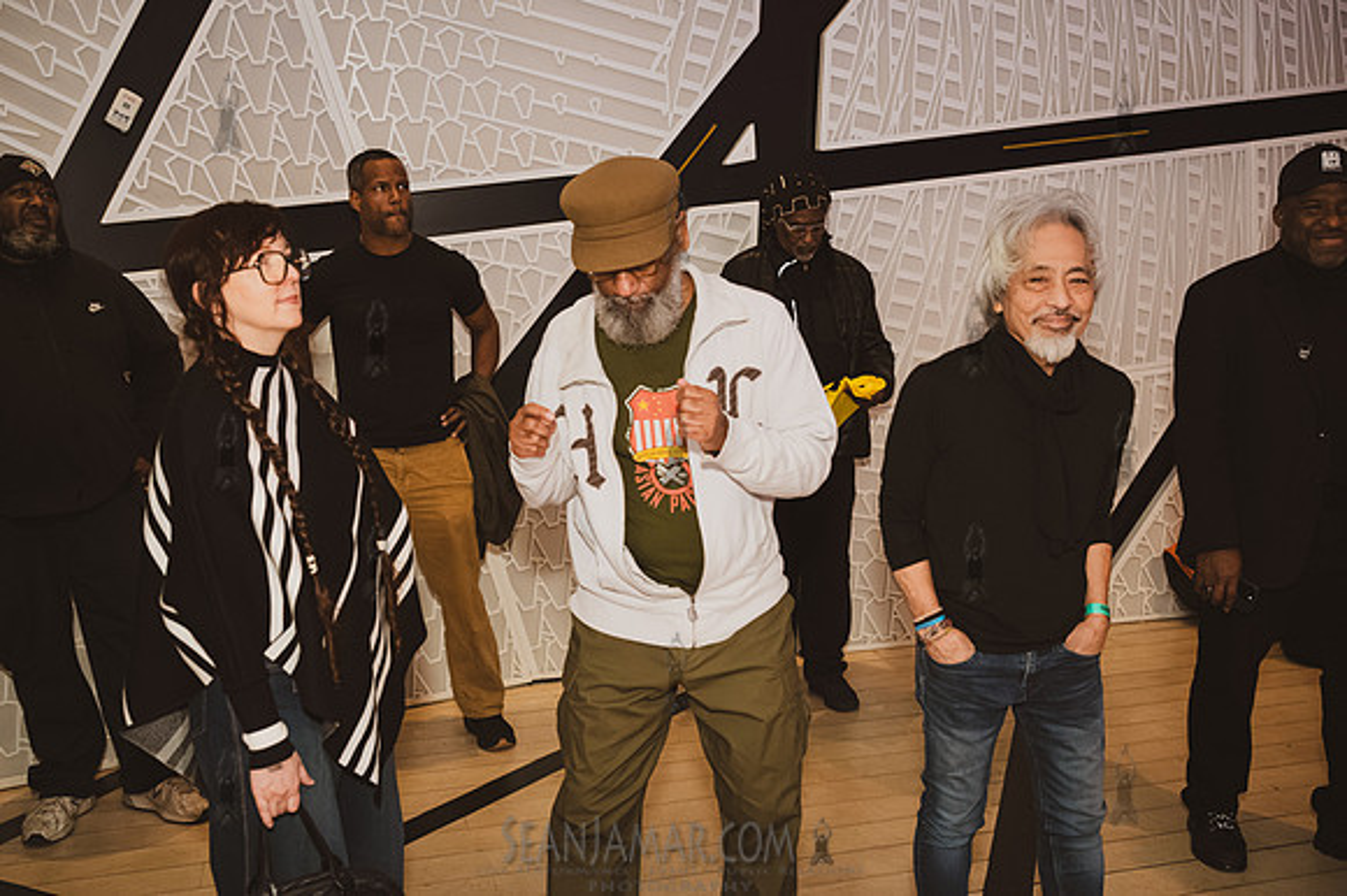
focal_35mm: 35
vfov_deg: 37.8
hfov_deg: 54.5
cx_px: 674
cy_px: 448
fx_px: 1309
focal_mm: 35
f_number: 3.5
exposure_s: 1/400
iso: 10000
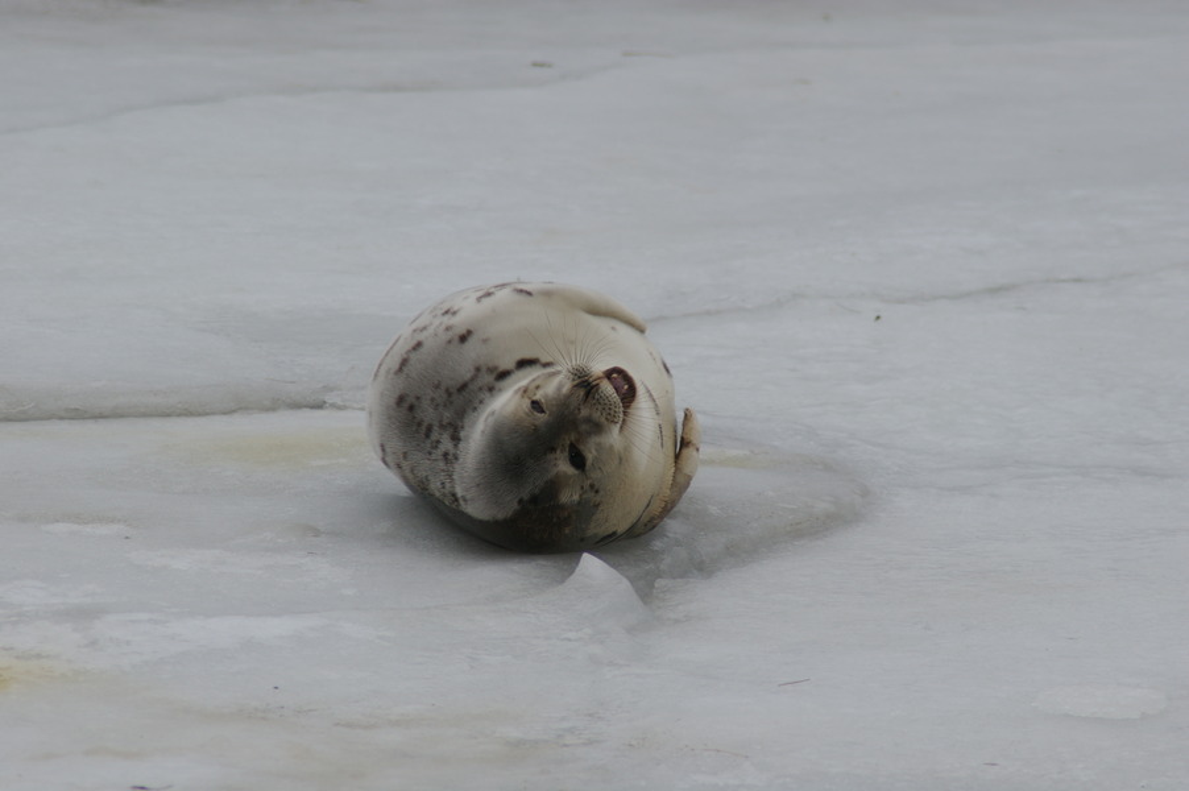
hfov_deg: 4.6
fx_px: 14851
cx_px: 594
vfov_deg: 3.1
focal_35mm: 450
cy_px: 396
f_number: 11
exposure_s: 1/180
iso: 200
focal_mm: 300
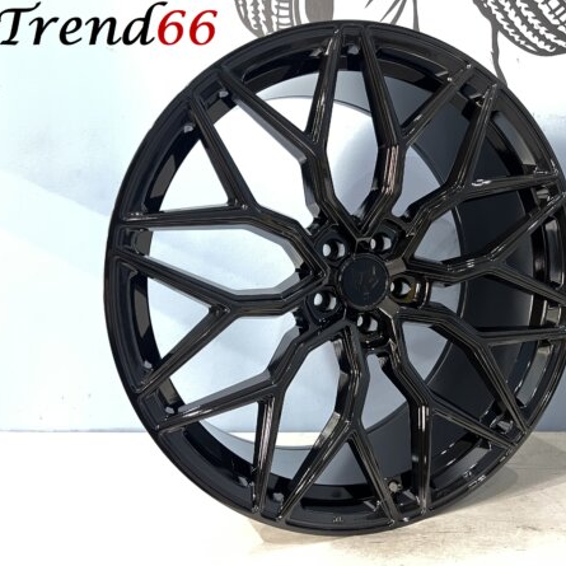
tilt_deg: -3.4
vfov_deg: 52.5
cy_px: 284
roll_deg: +2.0
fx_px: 573
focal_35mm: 31
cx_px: 369
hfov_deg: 51.7
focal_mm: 5.7
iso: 1000
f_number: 1.5
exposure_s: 1/25
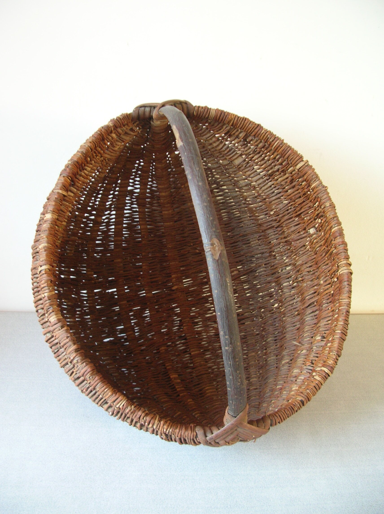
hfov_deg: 40.6
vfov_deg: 52.7
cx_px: 192
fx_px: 518
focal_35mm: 35
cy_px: 257
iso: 65
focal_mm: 5.8
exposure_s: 1/5.9
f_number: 2.8
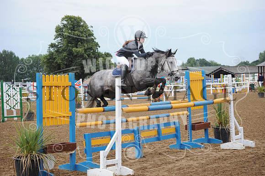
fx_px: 662
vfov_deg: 15.2
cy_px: 88
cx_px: 132
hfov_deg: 22.6
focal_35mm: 90
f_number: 5.6
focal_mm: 90
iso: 800
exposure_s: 1/1000
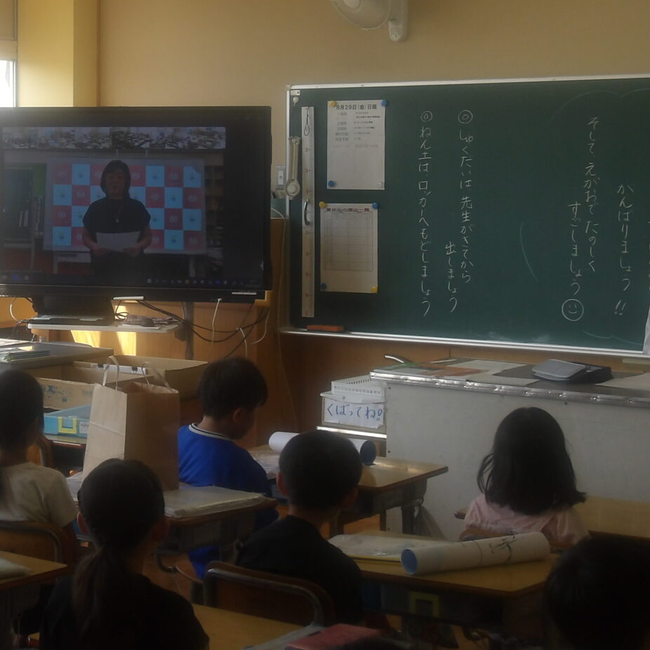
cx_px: 22
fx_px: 1636
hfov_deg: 21.8
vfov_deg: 22.4
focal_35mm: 77
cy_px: 217
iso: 100
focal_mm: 7.6
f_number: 3.7
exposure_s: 1/177
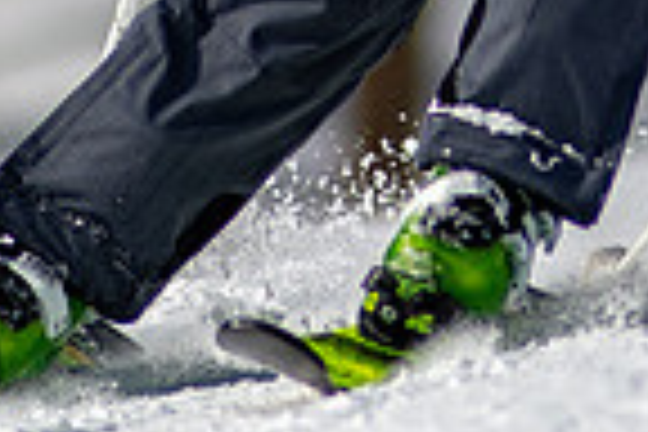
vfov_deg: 0.7
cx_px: 586
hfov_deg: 1.0
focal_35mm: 2027
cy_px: -477
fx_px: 36483
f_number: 2.8
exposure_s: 1/6400
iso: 100
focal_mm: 300
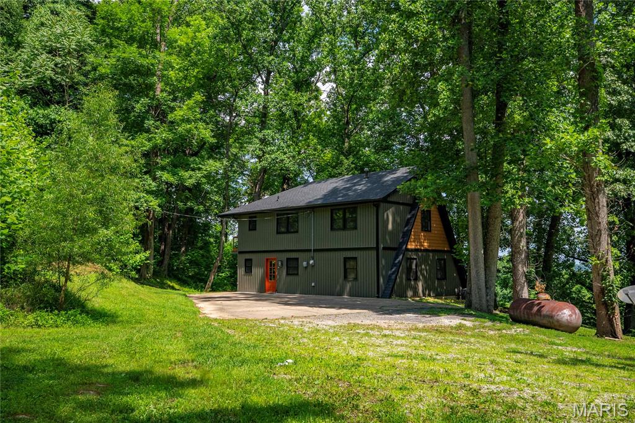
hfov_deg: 55.1
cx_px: 318
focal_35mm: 34
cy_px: 212
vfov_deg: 38.4
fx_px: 609
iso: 1000
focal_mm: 34.5
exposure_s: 1/400
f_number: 13
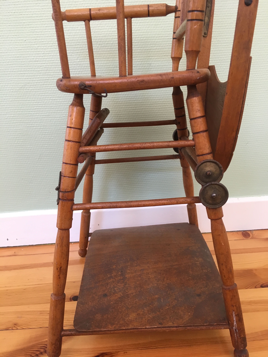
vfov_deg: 61.7
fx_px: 299
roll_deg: +1.5
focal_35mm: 29
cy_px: 178
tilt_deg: -20.1
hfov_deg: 48.2
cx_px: 134
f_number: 2.2
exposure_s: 1/33
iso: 100
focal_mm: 4.15
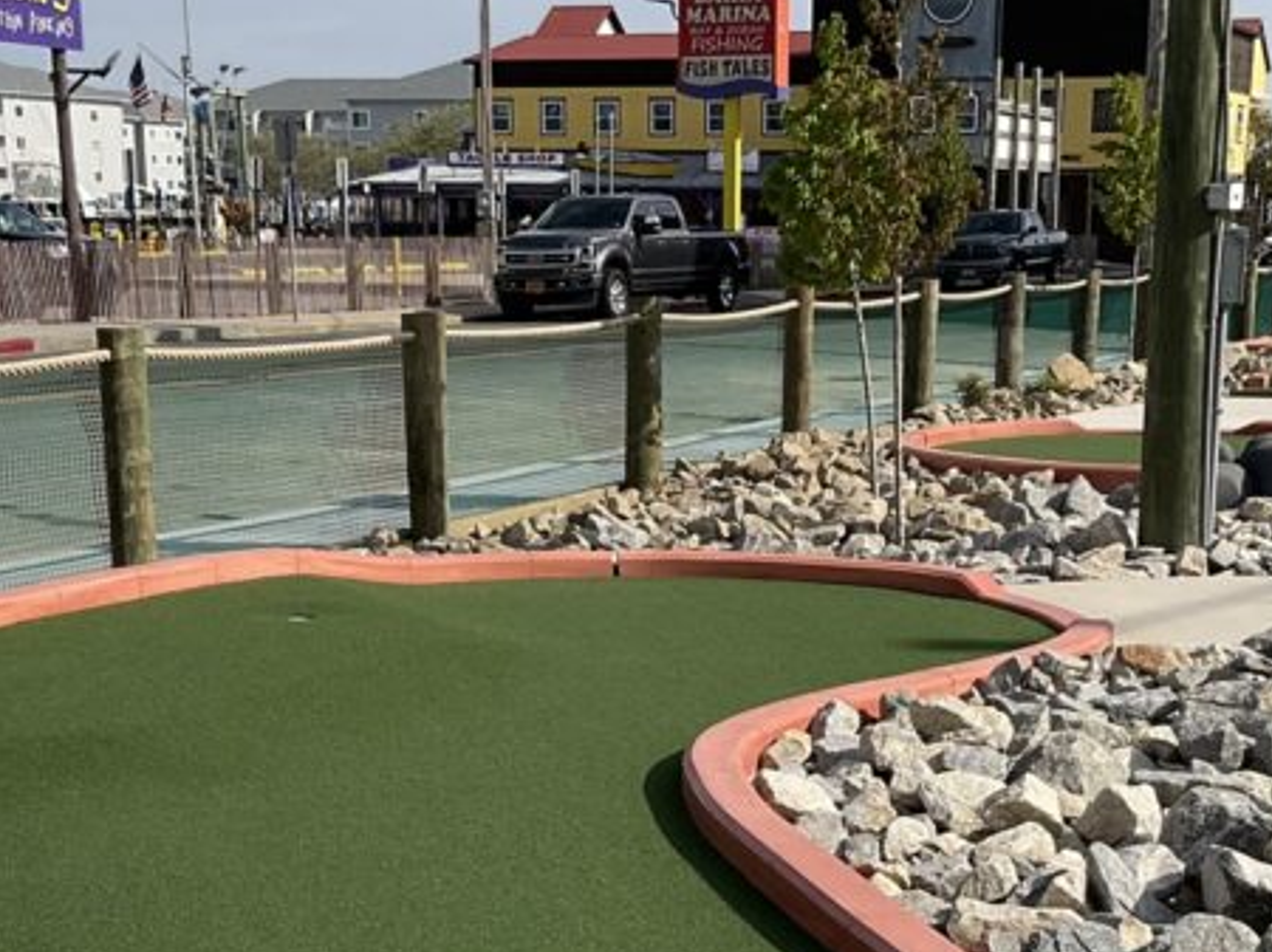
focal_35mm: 66
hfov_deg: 29.4
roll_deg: -1.2
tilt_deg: -15.3
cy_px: 901
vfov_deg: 21.6
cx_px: 718
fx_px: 2424
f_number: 1.8
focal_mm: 3
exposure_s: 1/2538
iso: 16
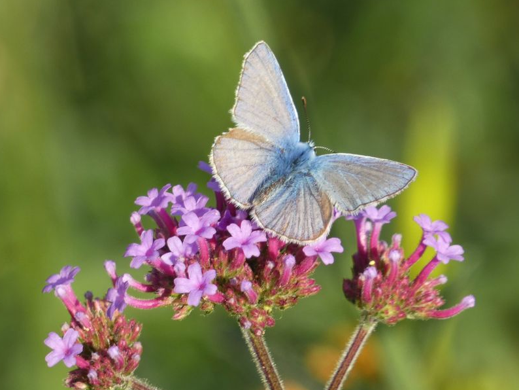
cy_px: 205
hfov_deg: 3.4
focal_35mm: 590
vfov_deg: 2.5
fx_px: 8849
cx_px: 272
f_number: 5.6
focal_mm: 98.3
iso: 100
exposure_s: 1/100
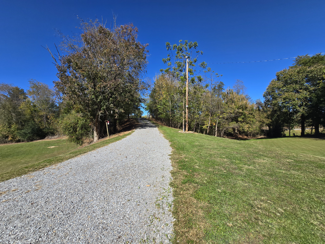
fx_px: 122
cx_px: 162
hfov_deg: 106.2
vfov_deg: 89.9
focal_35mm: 13
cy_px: 122
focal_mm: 2.2
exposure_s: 1/2234
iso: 50
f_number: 2.2
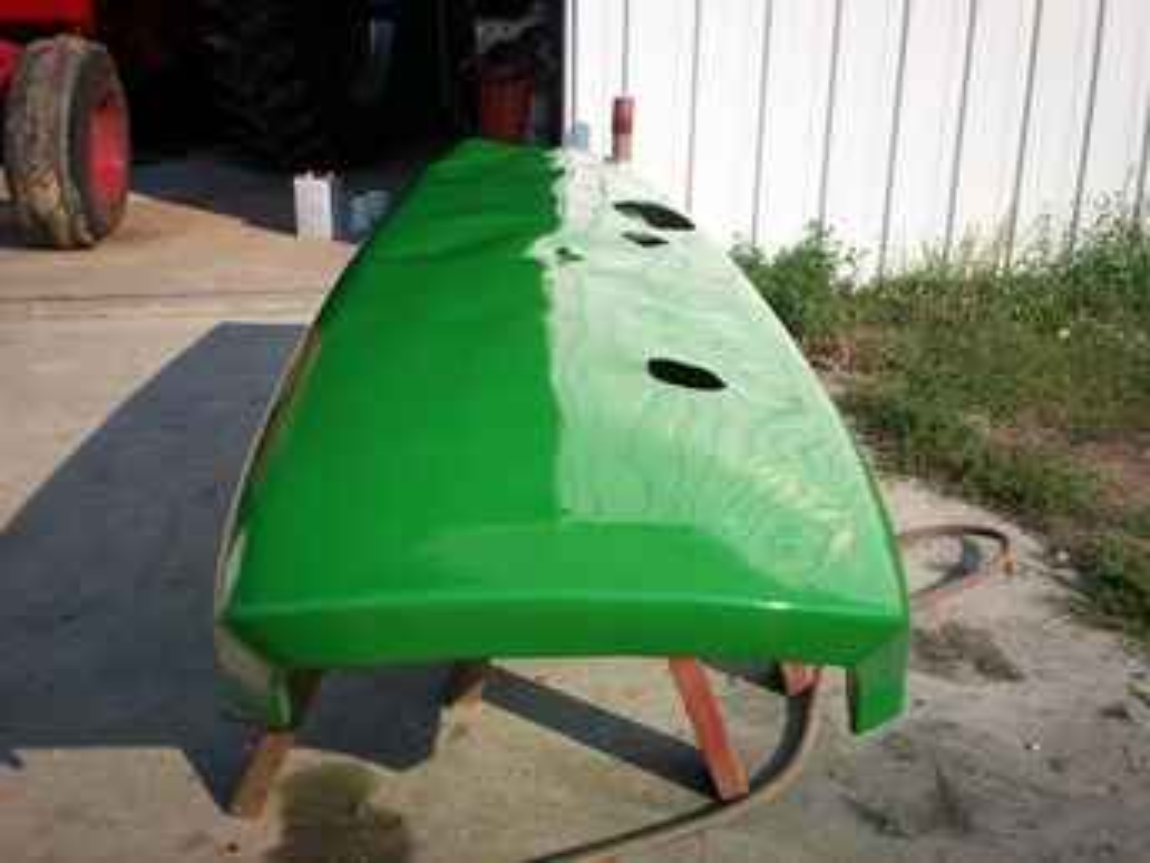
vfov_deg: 39.7
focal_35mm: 36
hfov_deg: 51.4
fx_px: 1196
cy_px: 432
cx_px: 575
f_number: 4.5
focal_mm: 6
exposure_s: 1/557
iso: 100
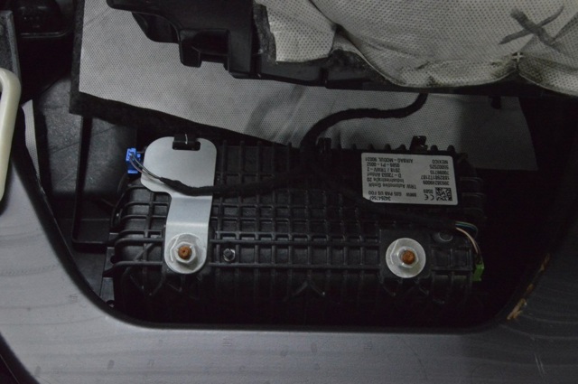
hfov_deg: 42.4
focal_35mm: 46
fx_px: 746
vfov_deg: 28.9
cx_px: 289
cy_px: 192
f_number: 20
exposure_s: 1/20
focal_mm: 31
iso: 6400
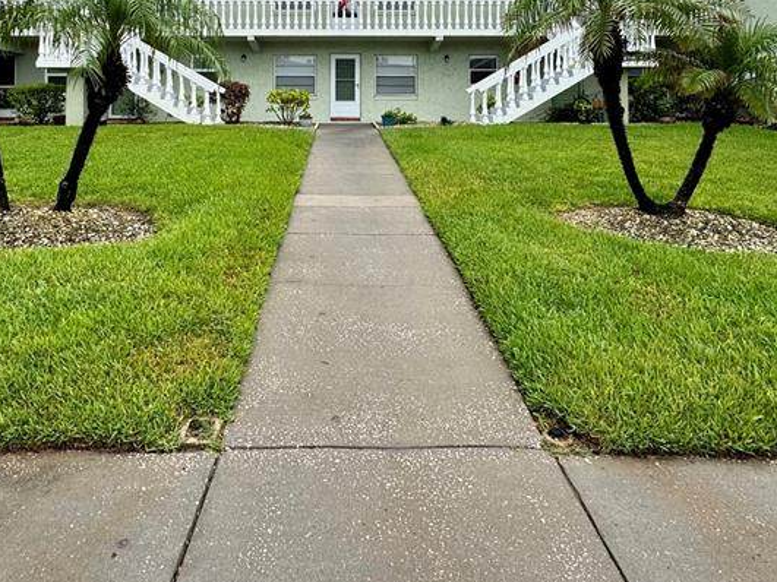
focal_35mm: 27
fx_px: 606
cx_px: 335
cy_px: 89
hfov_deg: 65.0
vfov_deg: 47.5
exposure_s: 1/357
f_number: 2.2
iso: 40
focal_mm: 2.22
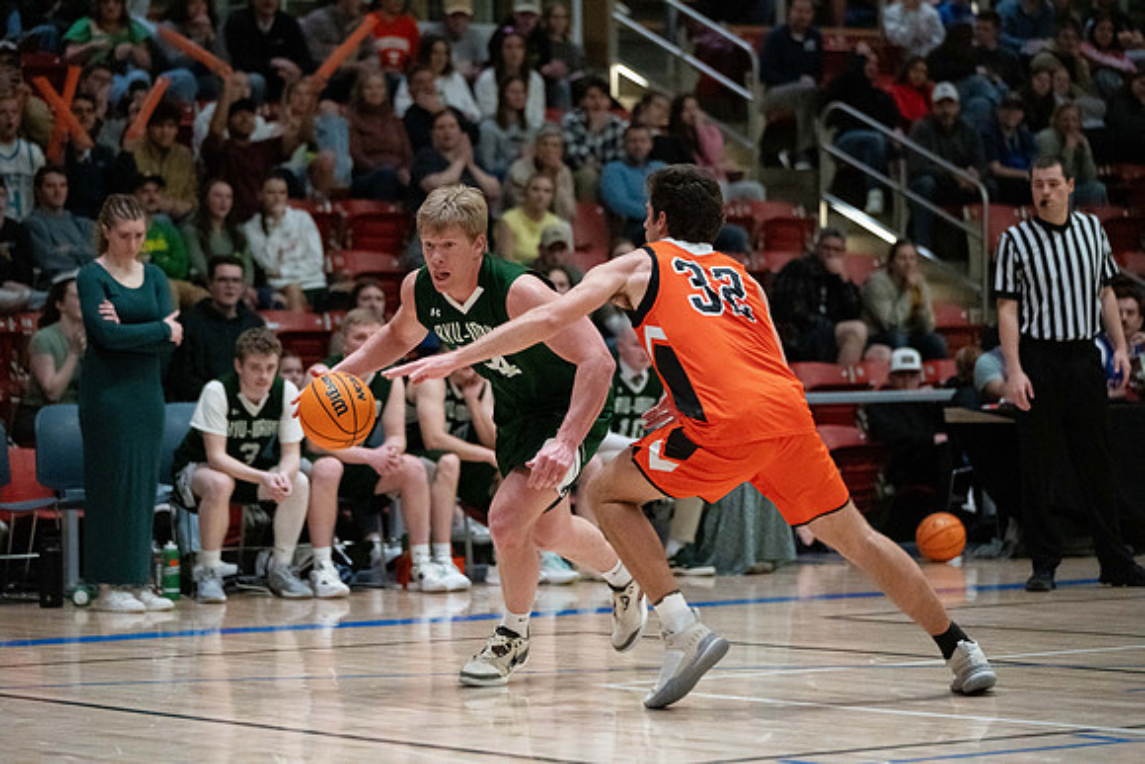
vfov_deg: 11.0
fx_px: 3967
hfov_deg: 16.4
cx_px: 552
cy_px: 368
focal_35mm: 125
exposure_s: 1/1000
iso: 10000
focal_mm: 120
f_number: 2.8
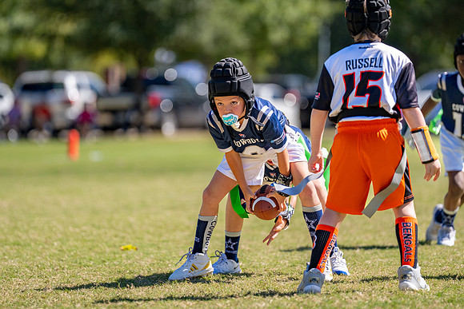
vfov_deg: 5.5
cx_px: 211
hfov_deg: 8.2
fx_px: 3240
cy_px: 123
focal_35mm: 251
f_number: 2.8
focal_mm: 200
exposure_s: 1/3200
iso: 160
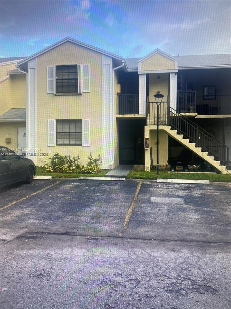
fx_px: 231
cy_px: 154
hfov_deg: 53.1
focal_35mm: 26
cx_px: 116
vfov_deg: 67.3
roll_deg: -0.1
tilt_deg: -5.5
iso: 100
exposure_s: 1/120
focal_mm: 4.25
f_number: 1.8
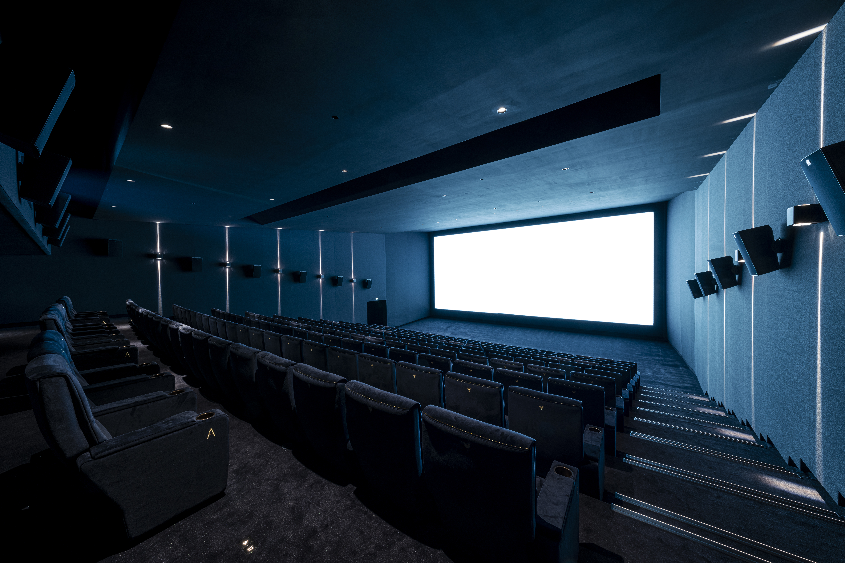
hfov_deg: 112.6
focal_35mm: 12
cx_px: 422
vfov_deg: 90.0
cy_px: 282
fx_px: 282
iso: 50
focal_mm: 12
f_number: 11
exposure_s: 25
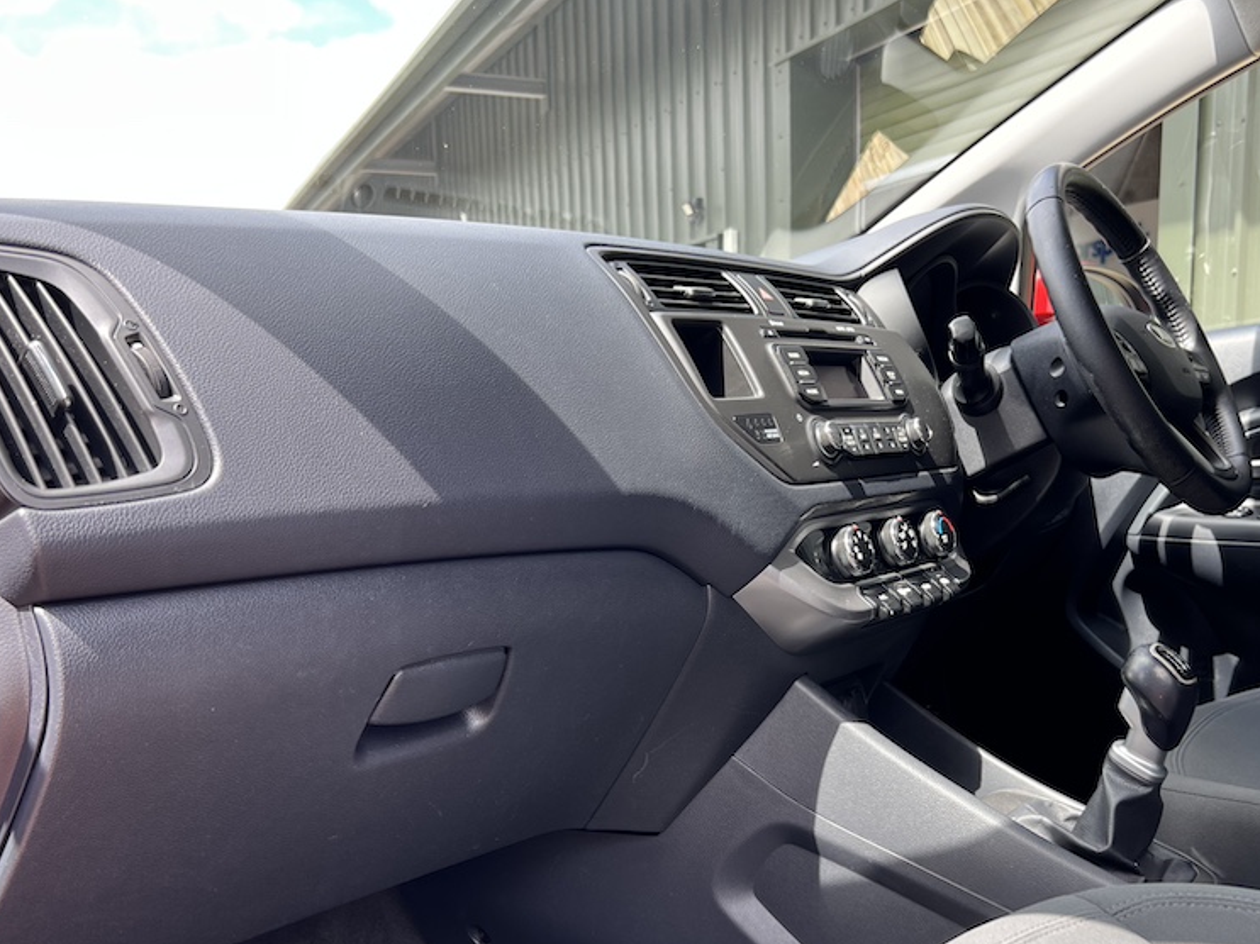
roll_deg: +1.6
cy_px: 602
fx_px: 1274
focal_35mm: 35
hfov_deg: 52.5
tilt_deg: -10.7
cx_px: 719
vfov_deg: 40.3
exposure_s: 1/306
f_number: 1.5
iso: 50
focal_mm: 5.7
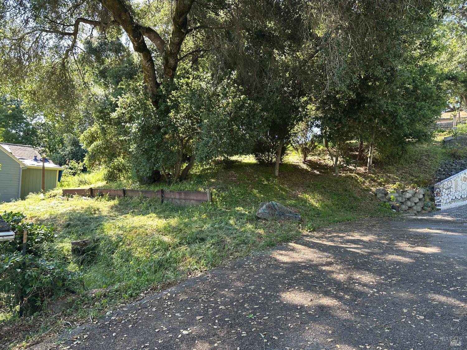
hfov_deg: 71.6
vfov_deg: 56.8
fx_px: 324
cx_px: 234
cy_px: 175
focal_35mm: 24
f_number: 1.78
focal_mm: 6.86
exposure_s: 1/222
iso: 64
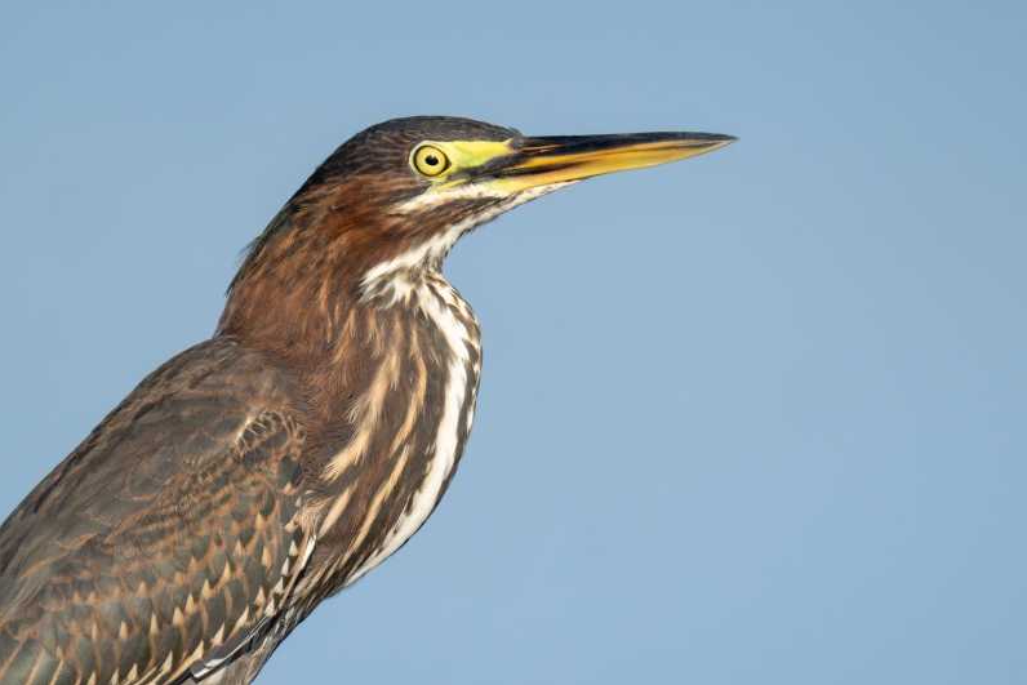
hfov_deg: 1.7
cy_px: 342
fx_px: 34408
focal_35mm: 1206
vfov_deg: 1.1
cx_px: 514
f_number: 9
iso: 2000
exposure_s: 1/2500
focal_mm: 800
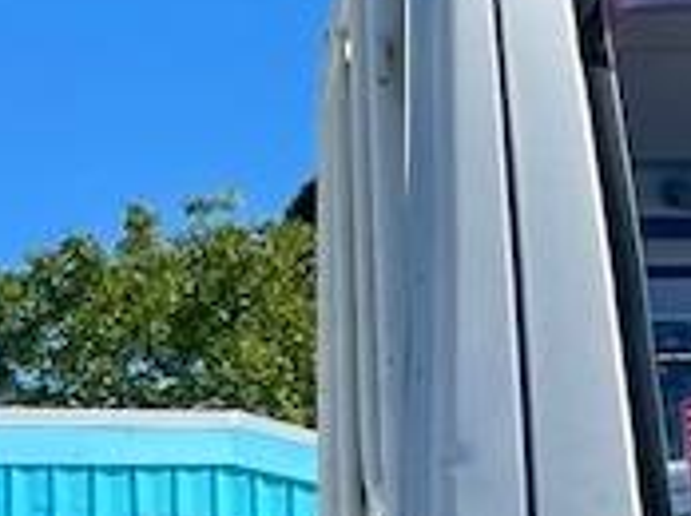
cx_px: 12
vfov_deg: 7.7
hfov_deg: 10.7
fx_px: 3668
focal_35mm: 184
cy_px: 1084
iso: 32
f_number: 1.6
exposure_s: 1/1767
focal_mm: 5.1
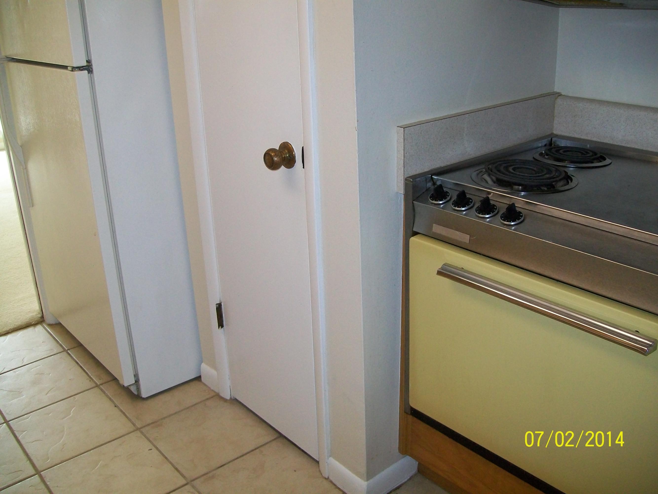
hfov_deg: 54.0
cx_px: 329
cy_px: 247
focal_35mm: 34
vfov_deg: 41.8
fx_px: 646
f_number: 2.7
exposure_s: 1/60
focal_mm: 6.1
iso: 160
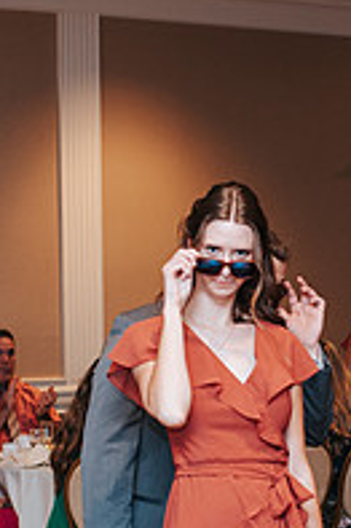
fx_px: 1787
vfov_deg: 16.7
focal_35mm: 122
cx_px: 287
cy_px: 379
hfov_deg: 11.2
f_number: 2.8
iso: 1000
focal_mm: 35
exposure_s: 1/160
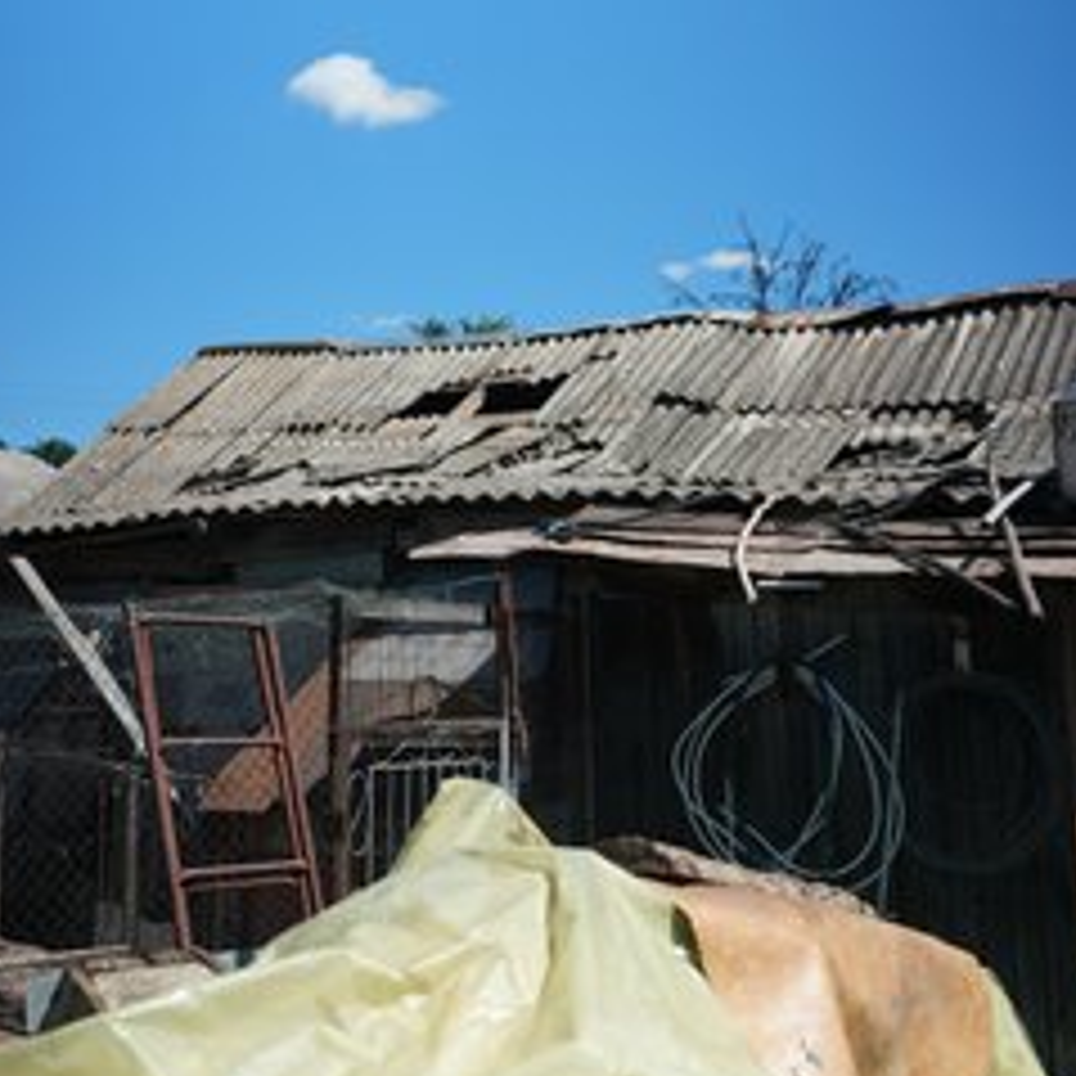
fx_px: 1653
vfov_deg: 36.1
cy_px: 515
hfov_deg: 36.0
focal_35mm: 47
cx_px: 495
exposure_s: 1/100
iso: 400
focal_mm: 33
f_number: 2.8
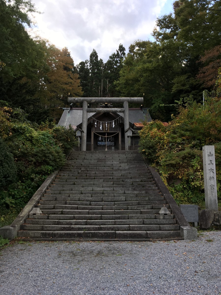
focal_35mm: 29
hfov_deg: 48.2
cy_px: 148
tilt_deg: +10.1
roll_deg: -0.5
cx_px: 110
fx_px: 247
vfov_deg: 61.7
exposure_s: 1/368
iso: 25
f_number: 2.2
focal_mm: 4.15
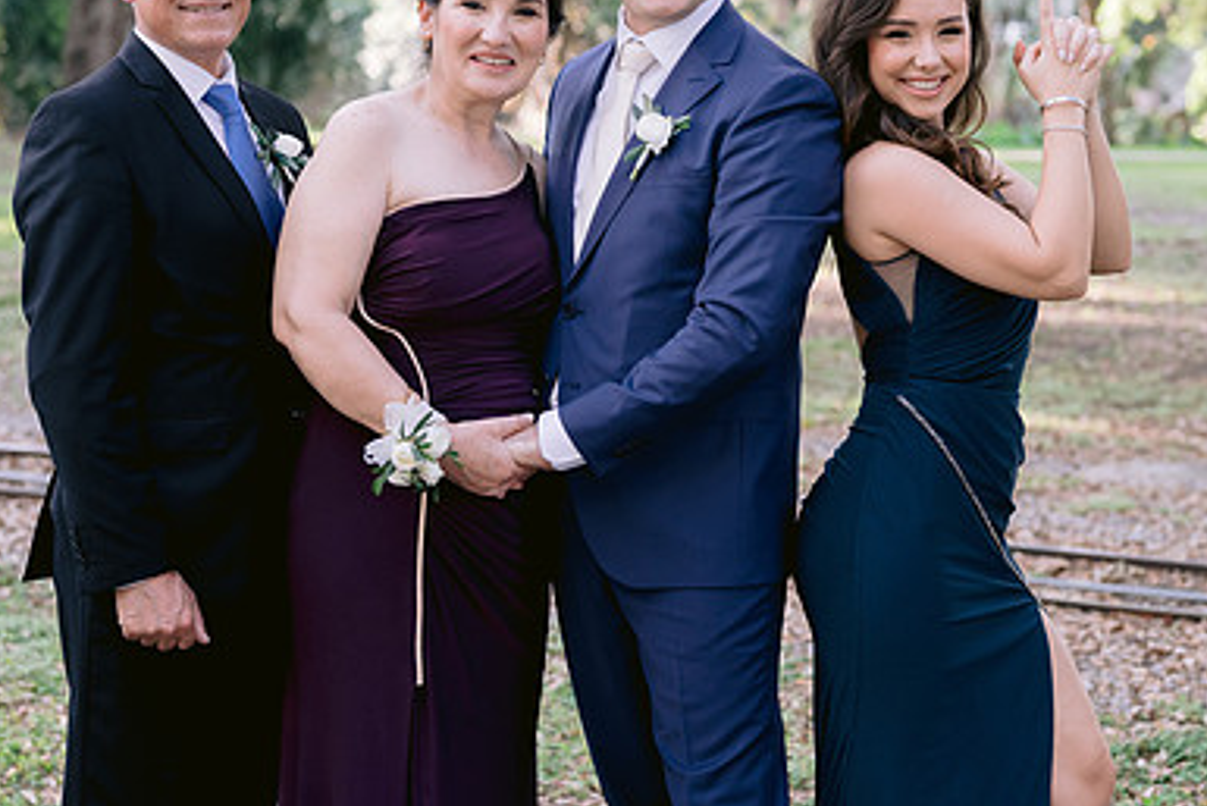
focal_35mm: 86
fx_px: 2884
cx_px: 687
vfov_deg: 15.9
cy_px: 294
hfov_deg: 23.6
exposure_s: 1/320
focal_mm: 50
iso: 400
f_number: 2.8
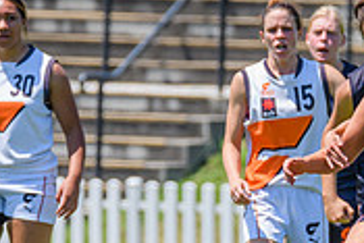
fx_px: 20846
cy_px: 253
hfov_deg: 1.0
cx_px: 398
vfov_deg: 0.7
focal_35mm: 2060
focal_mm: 550
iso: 800
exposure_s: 1/1600
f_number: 9
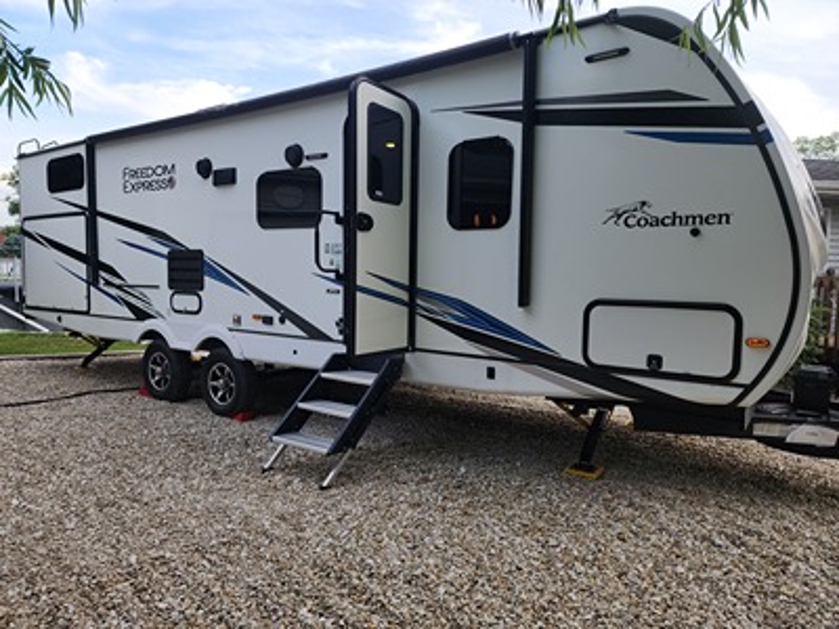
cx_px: 420
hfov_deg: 73.9
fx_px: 557
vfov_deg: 58.9
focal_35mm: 23
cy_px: 314
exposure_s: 1/122
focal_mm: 6.4
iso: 12
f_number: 1.8
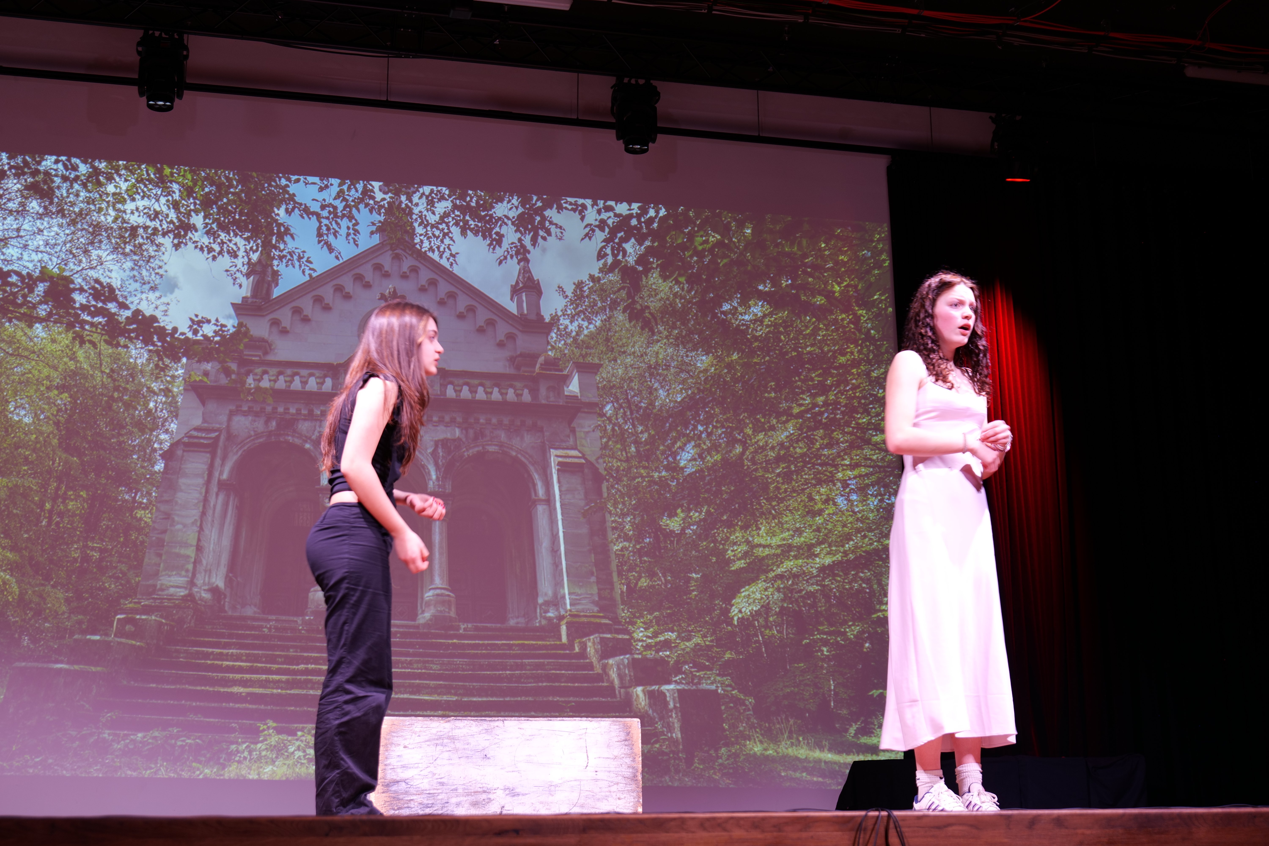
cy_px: 423
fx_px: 1727
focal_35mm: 49
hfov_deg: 40.3
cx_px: 634
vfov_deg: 27.5
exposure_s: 1/6
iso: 400
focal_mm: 49
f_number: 5.3
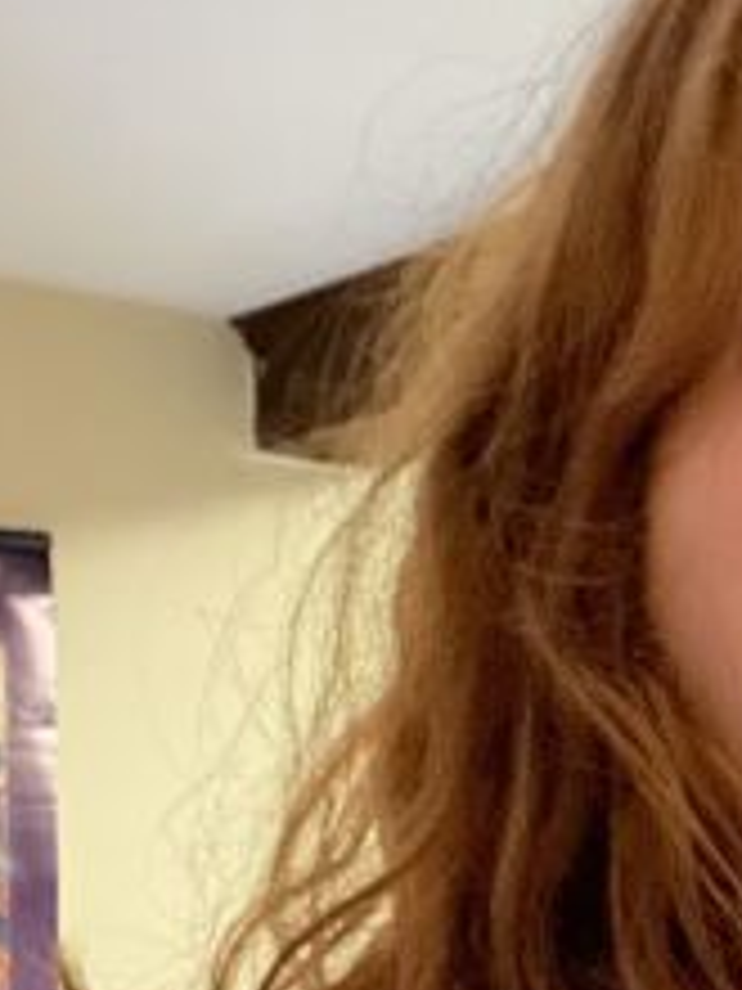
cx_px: 890
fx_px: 2344
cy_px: 684
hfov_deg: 17.2
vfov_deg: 23.7
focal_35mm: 82
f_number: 2.2
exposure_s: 1/14
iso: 3200
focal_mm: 2.71
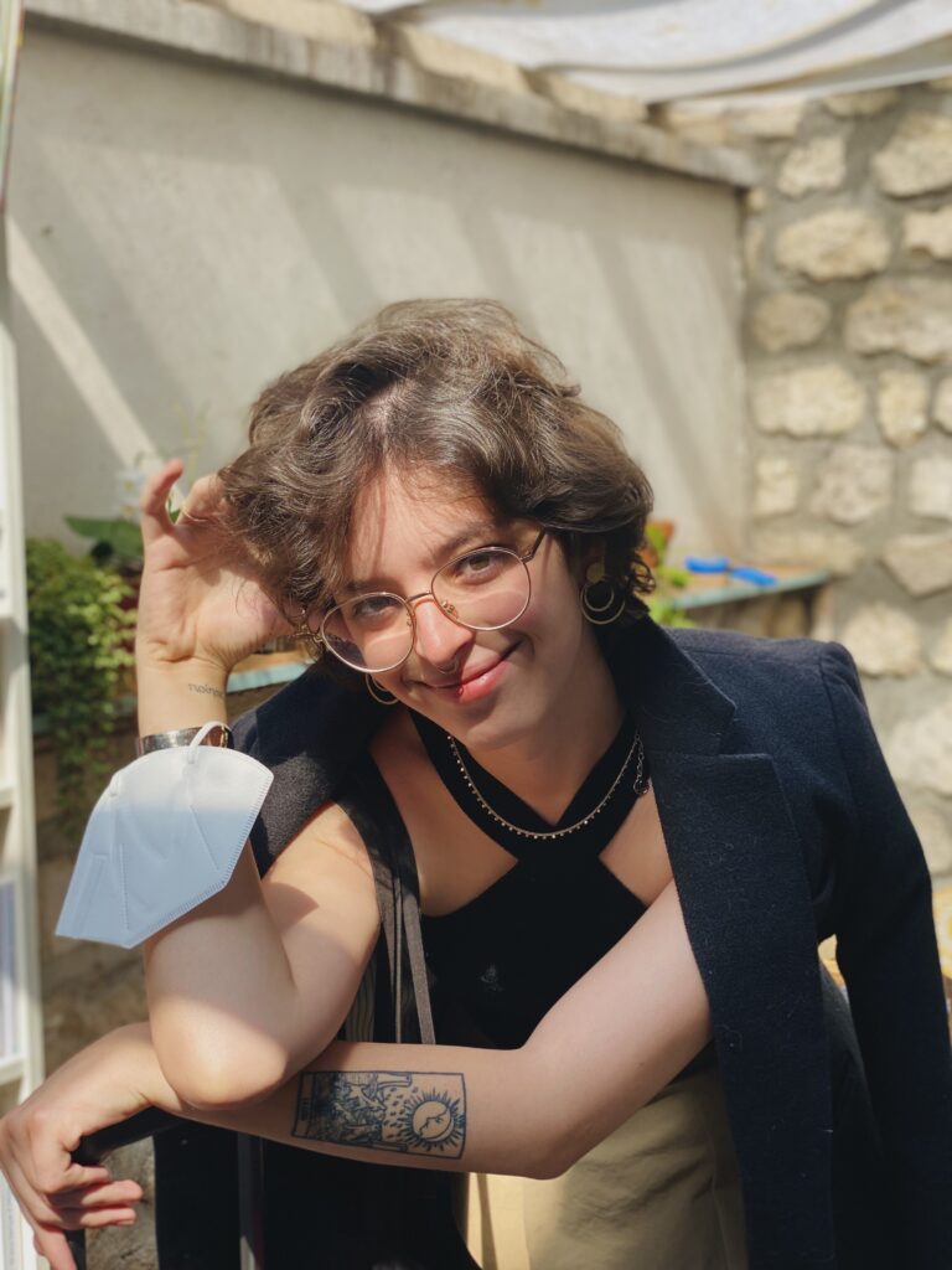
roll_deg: +0.5
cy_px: 635
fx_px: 1907
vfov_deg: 36.8
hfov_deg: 28.0
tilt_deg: -4.5
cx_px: 476
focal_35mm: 52
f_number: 2
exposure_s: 1/255
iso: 20
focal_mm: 6
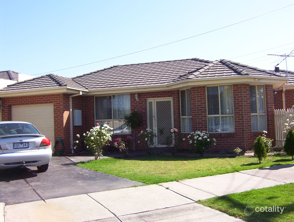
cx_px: 147
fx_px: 306
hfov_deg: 51.2
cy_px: 111
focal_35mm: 36
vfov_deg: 39.8
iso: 100
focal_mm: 5.54
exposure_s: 1/423
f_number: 5.24
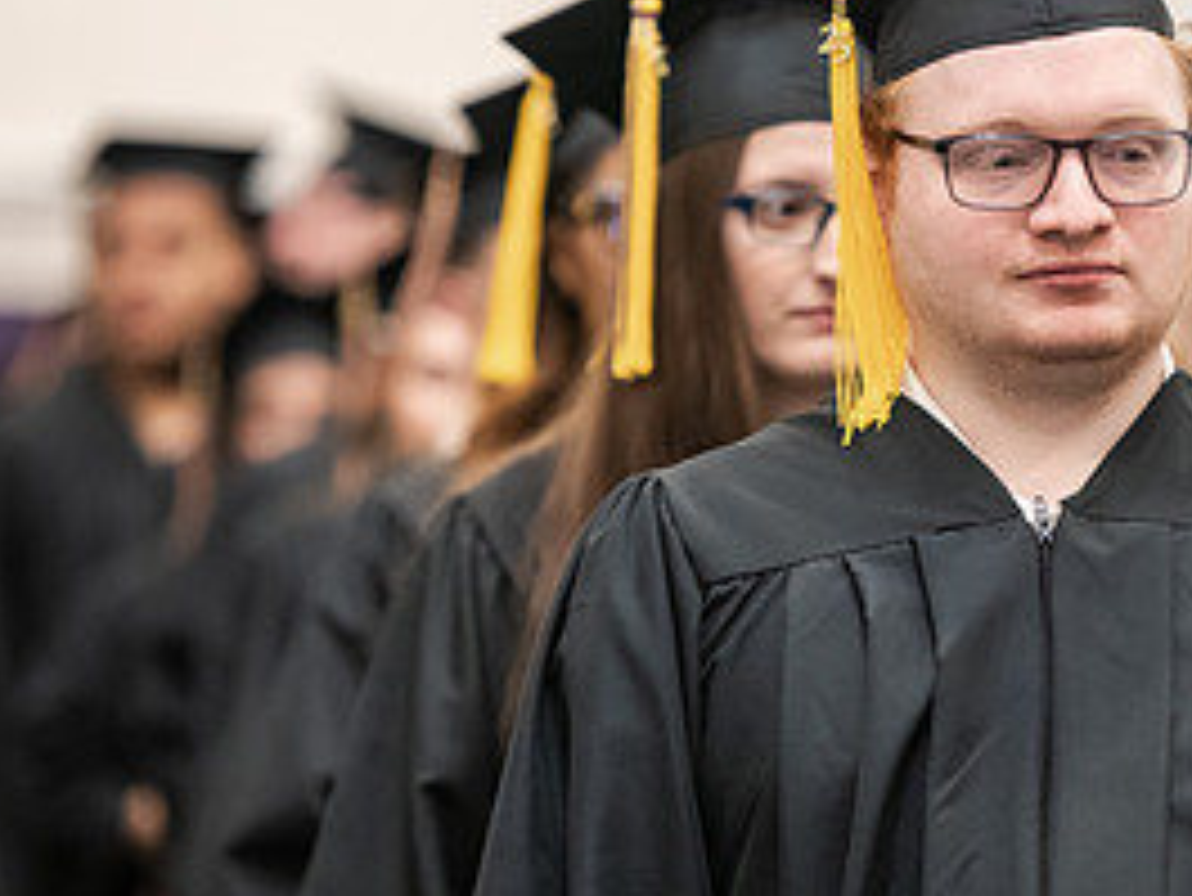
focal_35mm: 347
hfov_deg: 5.7
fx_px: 11954
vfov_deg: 4.3
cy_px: 367
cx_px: 1030
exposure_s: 1/200
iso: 2500
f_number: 3.2
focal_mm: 165
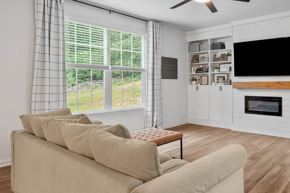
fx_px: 216
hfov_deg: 63.4
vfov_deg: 48.2
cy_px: 87
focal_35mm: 27
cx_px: 221
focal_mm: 16.5
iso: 640
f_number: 9
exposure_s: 1/30
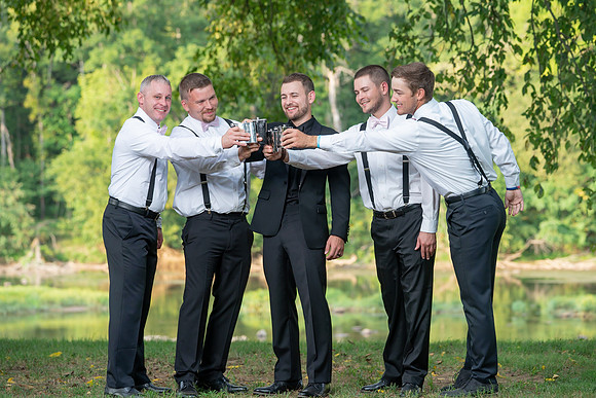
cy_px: 188
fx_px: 1700
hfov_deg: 19.9
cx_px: 300
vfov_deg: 13.3
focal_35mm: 103
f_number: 4
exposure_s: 1/200
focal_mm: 97
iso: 200
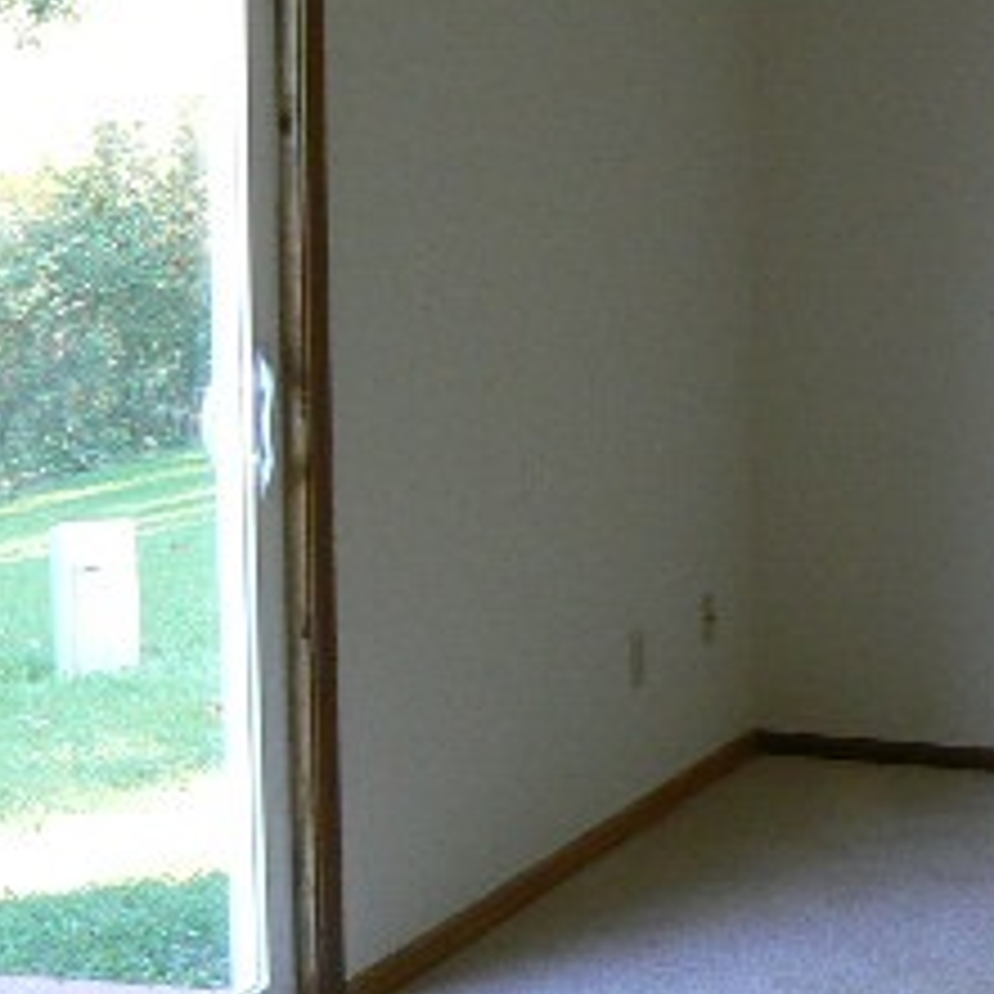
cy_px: 310
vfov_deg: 18.8
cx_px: 841
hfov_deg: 18.6
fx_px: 2989
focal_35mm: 92
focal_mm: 6
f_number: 2.8
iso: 100
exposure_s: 1/30
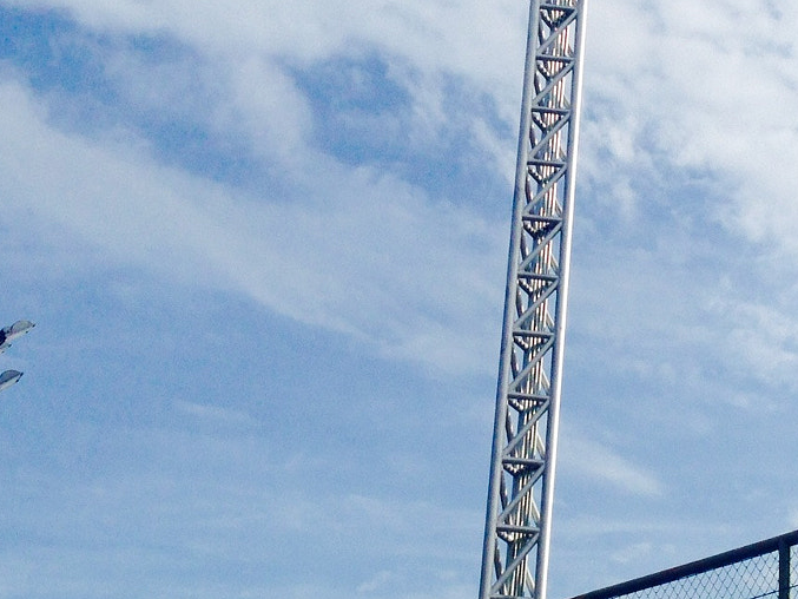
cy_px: 235
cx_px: 606
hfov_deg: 24.7
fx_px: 1798
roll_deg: -4.9
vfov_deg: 18.9
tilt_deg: +27.2
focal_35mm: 78
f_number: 2.4
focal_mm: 4.12
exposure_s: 1/4184
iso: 50
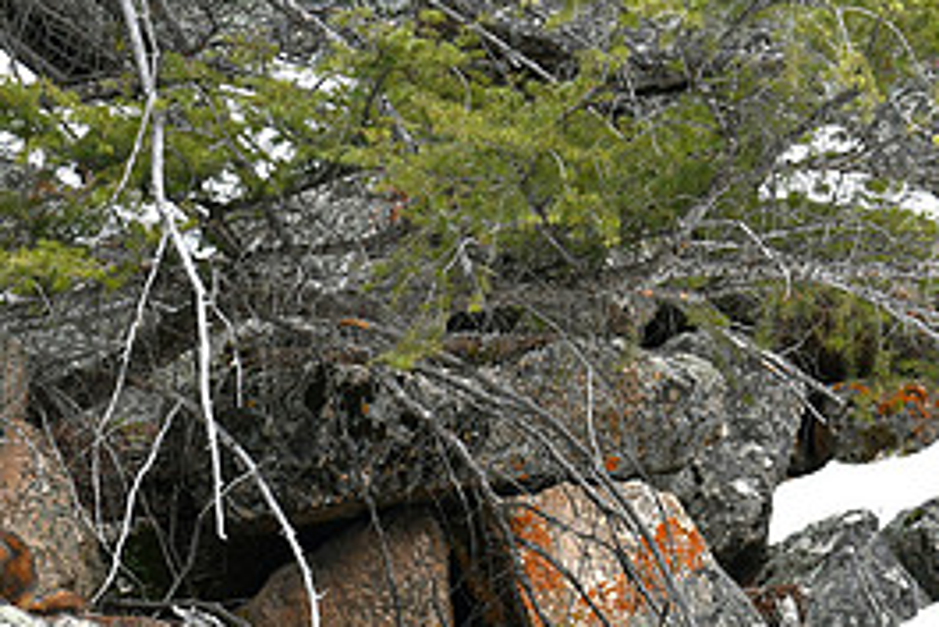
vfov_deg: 6.0
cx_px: -21
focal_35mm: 230
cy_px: 565
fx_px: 6002
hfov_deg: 8.9
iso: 200
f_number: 6.3
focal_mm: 70
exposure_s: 1/250
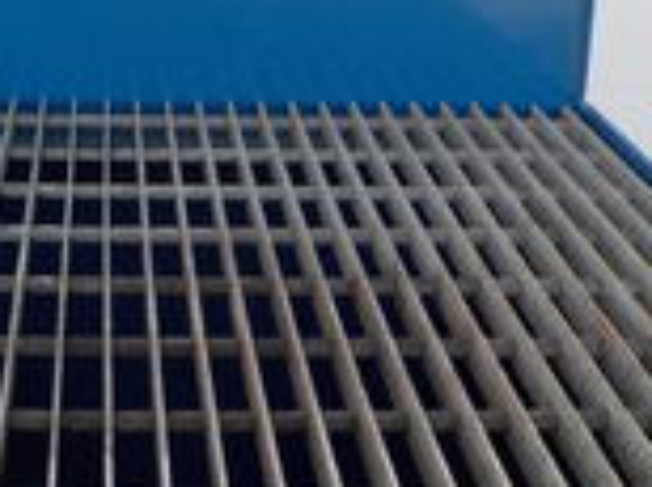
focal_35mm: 78
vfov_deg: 18.8
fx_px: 1467
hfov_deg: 24.9
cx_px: 212
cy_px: 195
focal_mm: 4.1
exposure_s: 1/200
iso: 125
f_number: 3.3
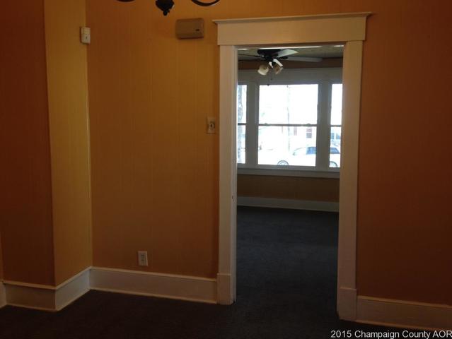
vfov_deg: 43.0
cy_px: 170
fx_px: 431
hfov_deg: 55.3
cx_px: 226
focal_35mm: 33
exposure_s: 1/40
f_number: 2.4
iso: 64
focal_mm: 4.12
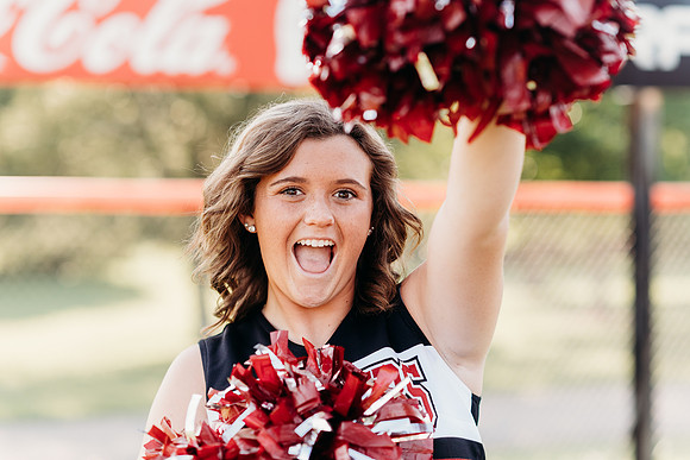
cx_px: 345
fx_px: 1629
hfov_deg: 23.9
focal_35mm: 85
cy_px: 230
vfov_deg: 16.1
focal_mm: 85
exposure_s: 1/500
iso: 200
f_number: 2.8
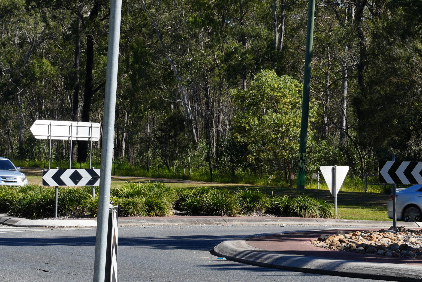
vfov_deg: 10.2
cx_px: 275
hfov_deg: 15.3
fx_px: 1571
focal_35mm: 134
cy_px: 127
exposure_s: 1/125
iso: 100
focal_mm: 49
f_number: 9
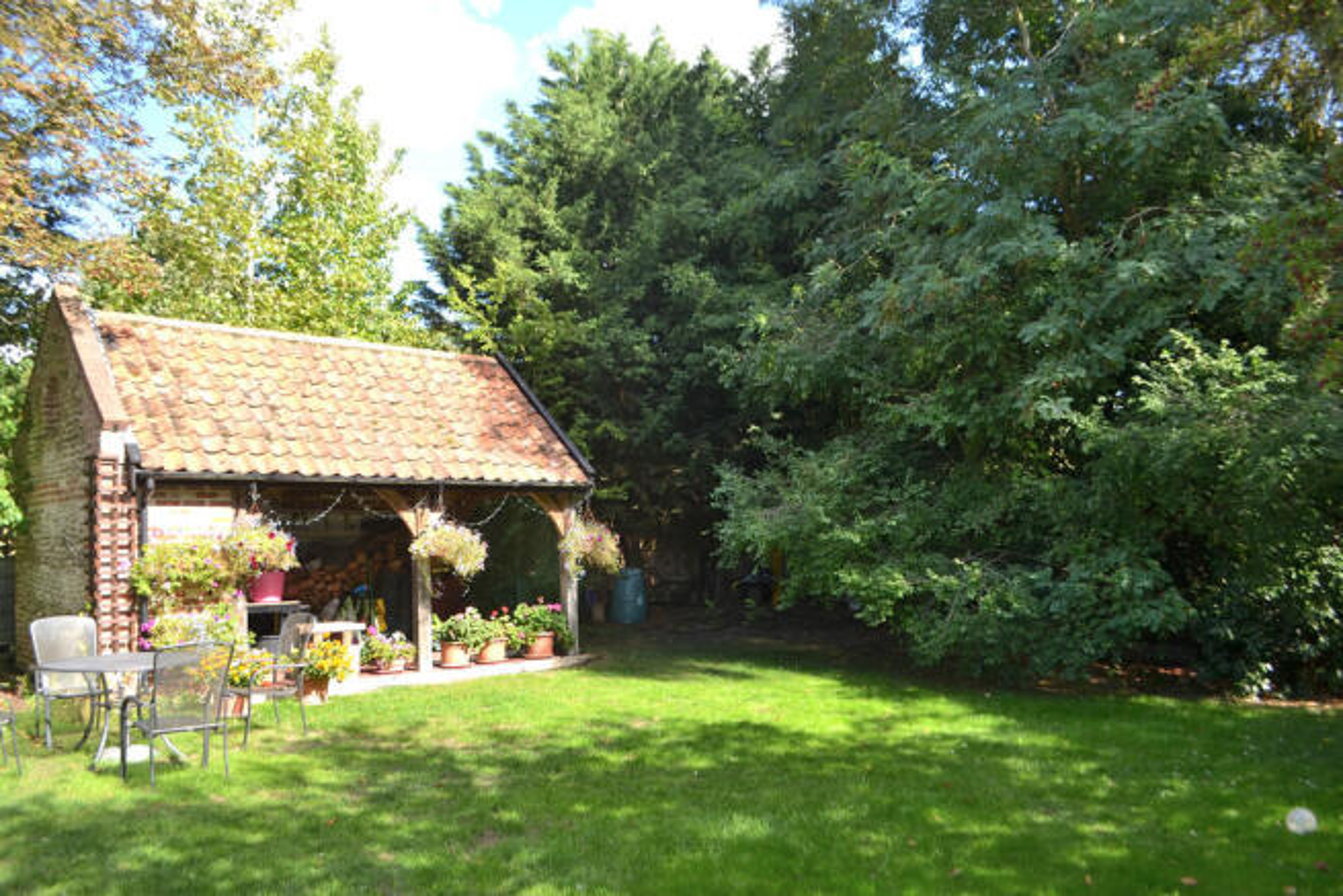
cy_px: 448
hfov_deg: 67.4
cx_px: 672
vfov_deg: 48.0
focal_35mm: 27
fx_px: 1007
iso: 100
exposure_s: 1/200
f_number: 4
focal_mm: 18
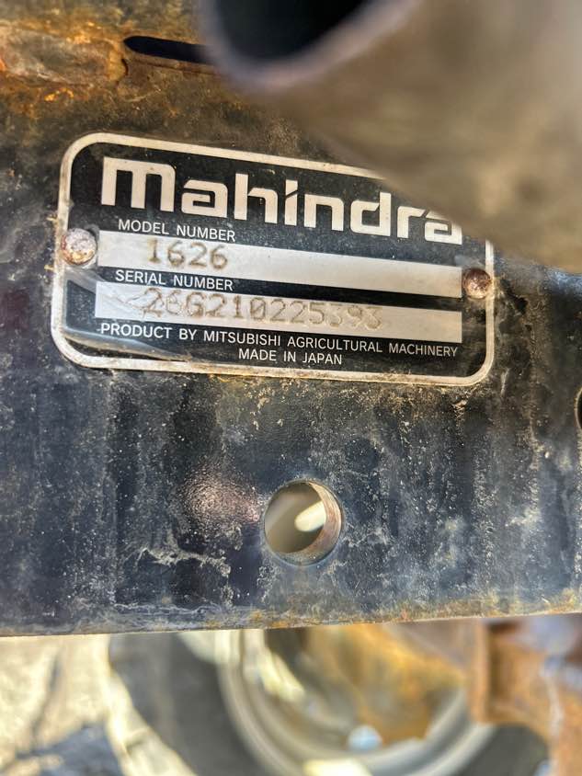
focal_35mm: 26
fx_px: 583
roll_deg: -2.4
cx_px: 291
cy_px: 388
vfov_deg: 67.3
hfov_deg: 53.1
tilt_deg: +3.9
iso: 50
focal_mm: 5.7
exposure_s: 1/140
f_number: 1.5
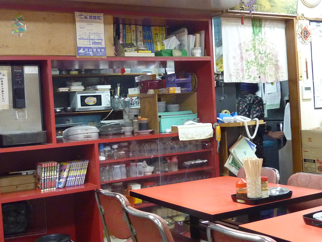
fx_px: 446
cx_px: 161
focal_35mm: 48
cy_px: 121
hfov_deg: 39.7
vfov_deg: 30.3
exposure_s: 1/13
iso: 400
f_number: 3.3
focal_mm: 4.4
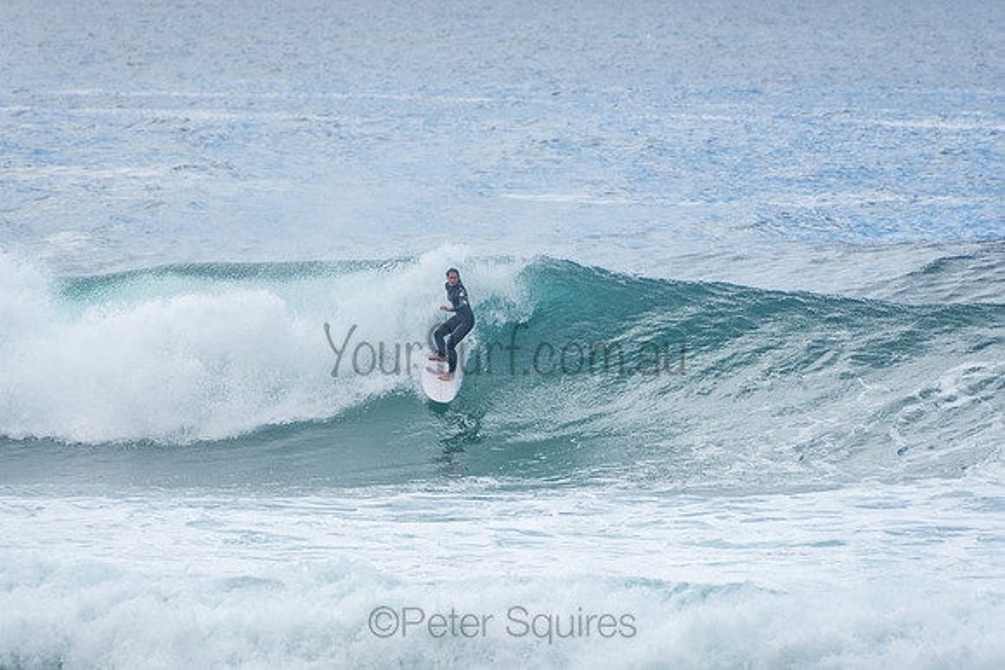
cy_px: 335
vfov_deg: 2.3
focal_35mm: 600
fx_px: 16753
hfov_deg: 3.4
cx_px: 502
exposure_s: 1/1250
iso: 250
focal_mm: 400
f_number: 5.6
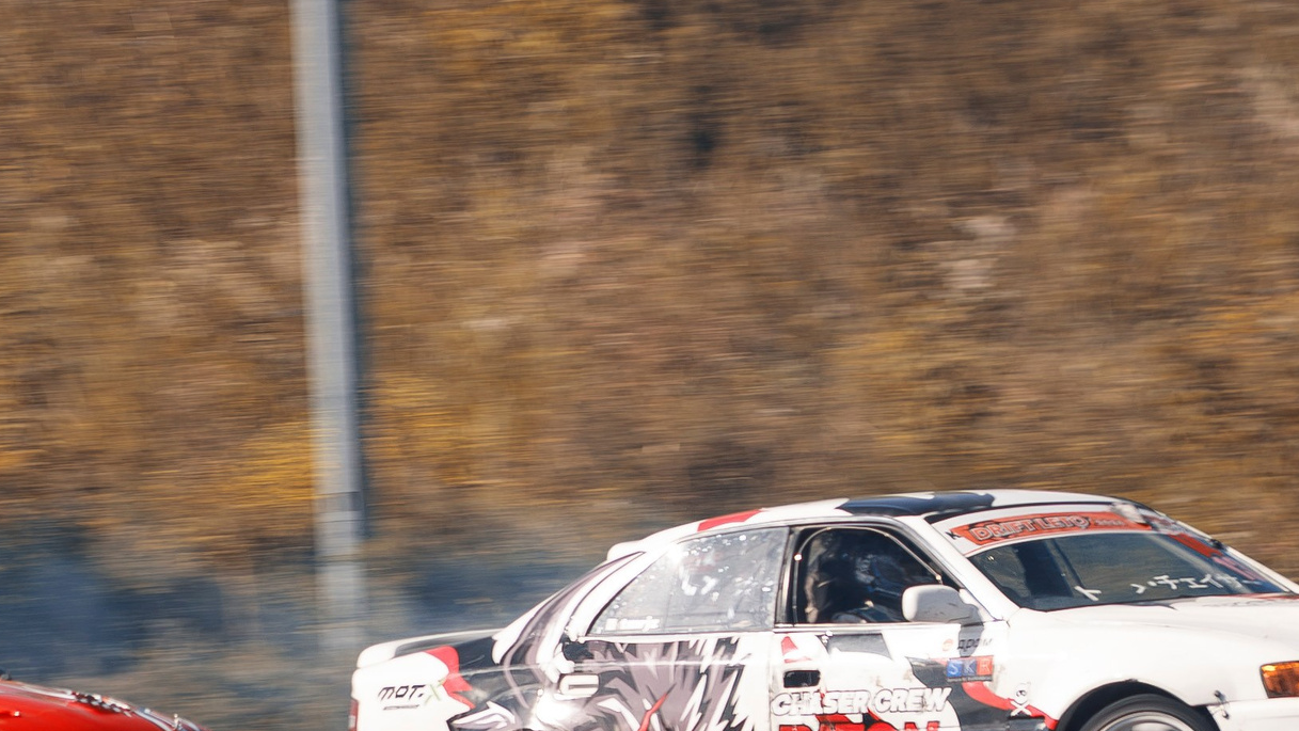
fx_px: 23564
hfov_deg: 3.2
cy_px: 811
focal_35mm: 684
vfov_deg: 1.8
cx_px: 223
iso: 100
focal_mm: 180
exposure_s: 1/125
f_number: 9
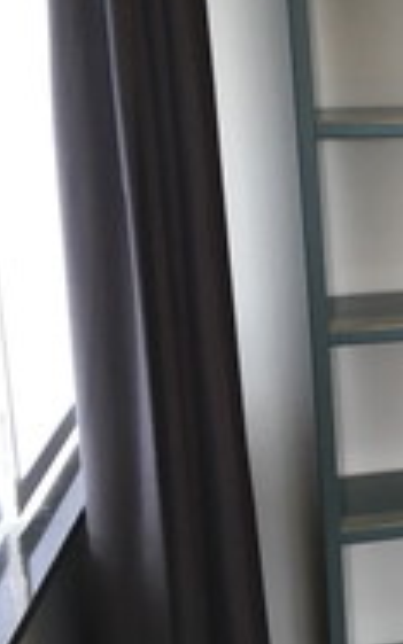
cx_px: 878
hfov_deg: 12.9
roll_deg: +0.2
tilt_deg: -10.4
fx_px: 1475
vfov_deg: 24.5
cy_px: 231
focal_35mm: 84
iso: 100
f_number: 2.2
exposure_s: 1/33
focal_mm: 4.15
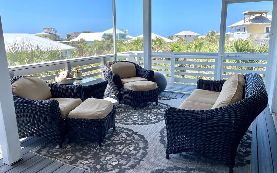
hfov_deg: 66.5
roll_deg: +1.3
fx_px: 211
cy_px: 82
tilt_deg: -11.9
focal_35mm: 28
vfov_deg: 44.5
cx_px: 139
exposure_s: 1/831
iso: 32
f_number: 1.6
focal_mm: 4.2
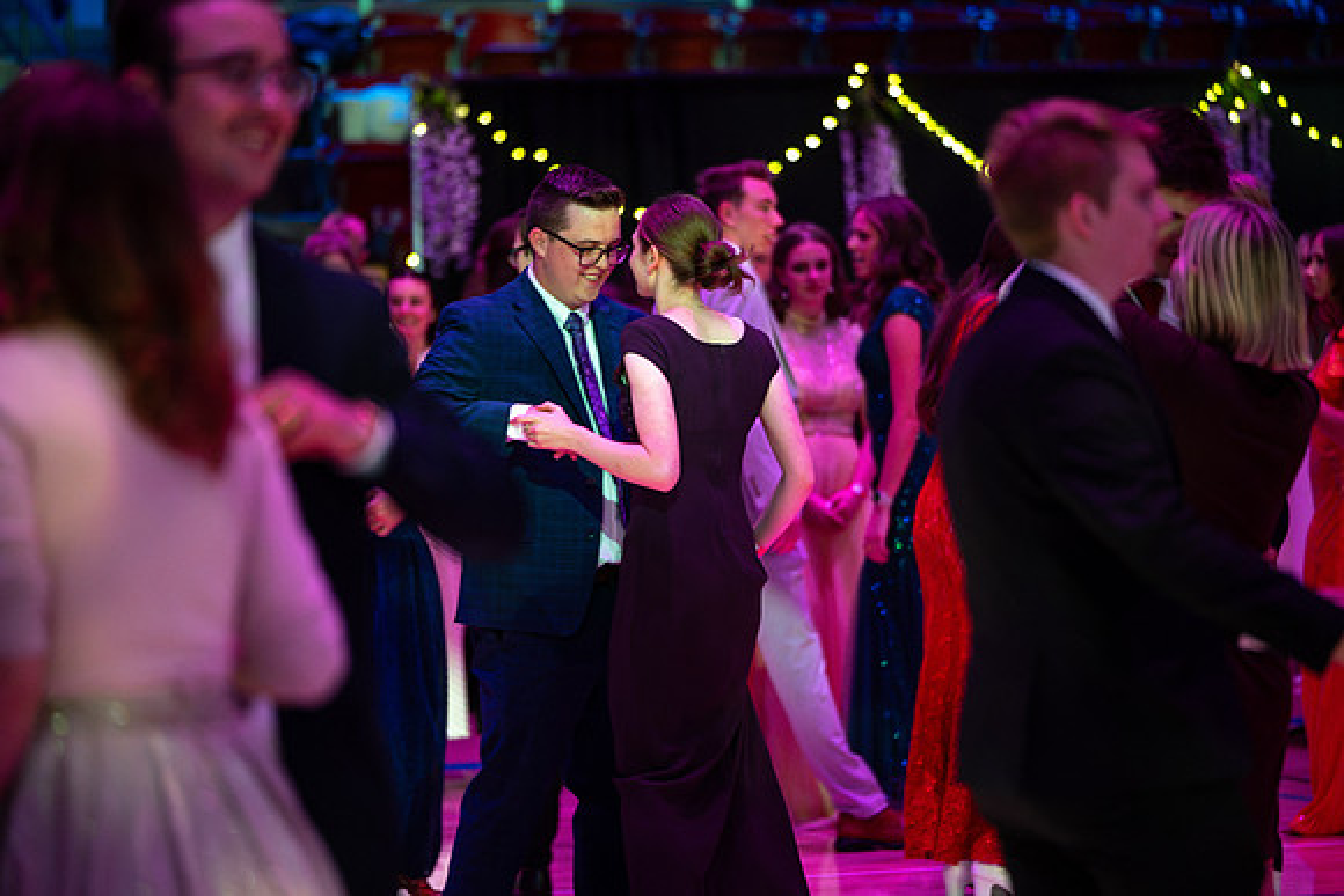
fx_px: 6161
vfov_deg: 8.3
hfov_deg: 12.4
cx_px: 672
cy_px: 448
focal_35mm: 165
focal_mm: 165
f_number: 2.8
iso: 2000
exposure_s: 1/125
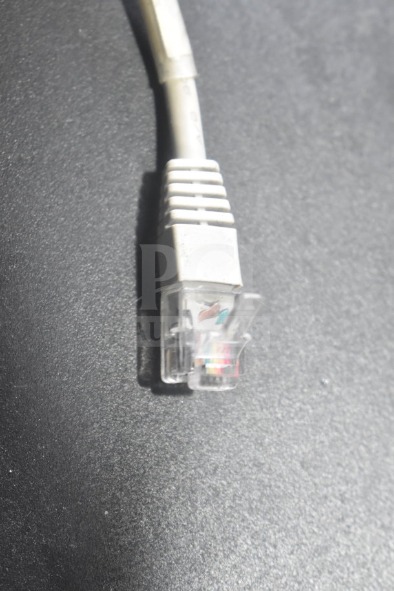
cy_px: 296
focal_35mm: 82
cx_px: 197
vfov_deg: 24.6
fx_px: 1354
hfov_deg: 16.6
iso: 2800
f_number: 5.6
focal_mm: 55
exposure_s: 1/100
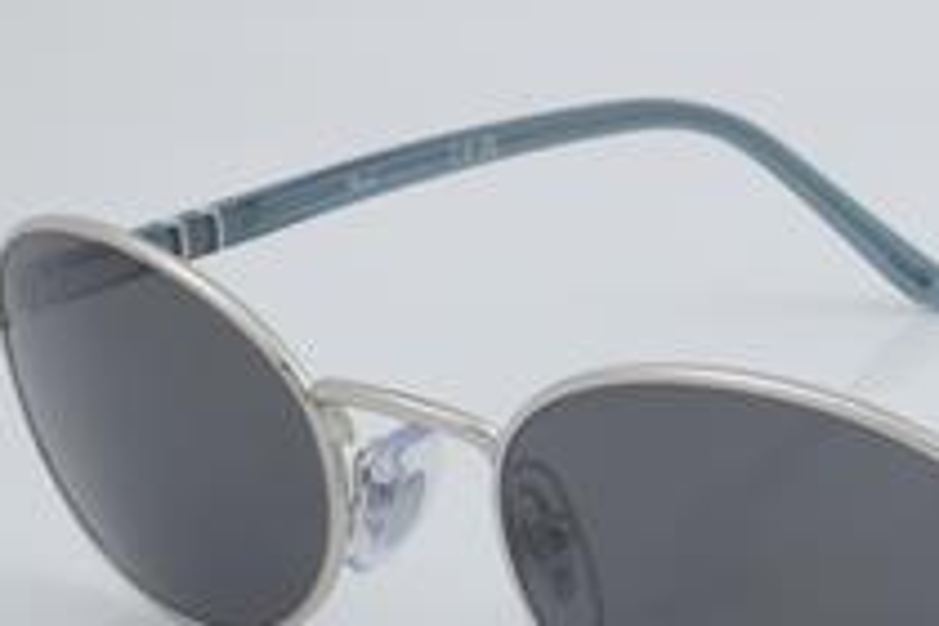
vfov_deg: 9.6
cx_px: 854
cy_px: 434
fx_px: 3730
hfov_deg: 14.2
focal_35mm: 143
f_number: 32
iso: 100
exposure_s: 1/3
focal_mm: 50
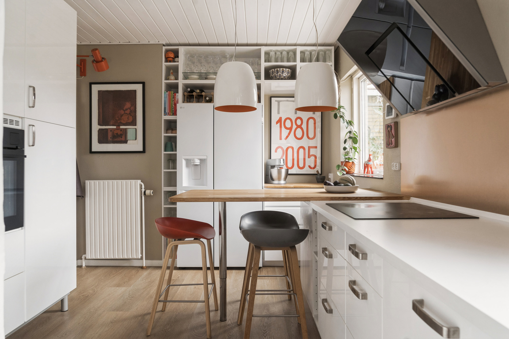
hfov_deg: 73.7
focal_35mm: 24
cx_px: 254
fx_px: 339
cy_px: 170
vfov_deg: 53.1
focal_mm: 24
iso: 800
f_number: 7.1
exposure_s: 1/40
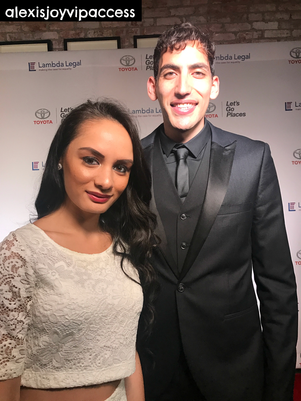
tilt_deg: -1.0
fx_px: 325
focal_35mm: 28
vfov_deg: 63.4
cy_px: 200
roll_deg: +1.9
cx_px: 150
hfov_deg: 49.7
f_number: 1.8
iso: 40
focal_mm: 3.99
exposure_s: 1/77
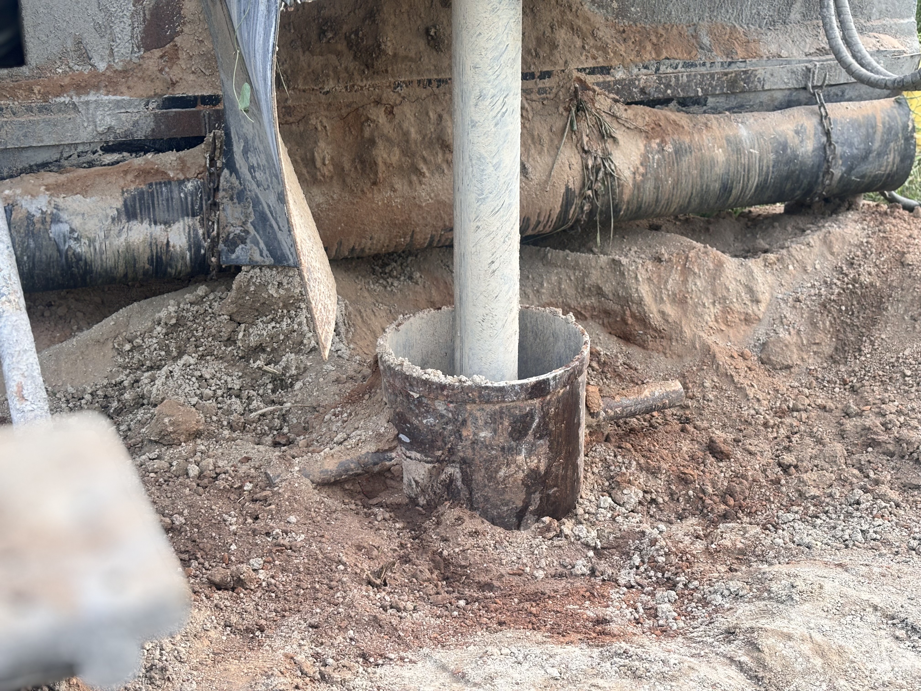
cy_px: 346
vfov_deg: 28.0
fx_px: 1384
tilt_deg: -19.9
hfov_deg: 36.8
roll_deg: +0.5
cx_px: 460
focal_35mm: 52
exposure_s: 1/69
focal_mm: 5.96
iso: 50
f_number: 1.6
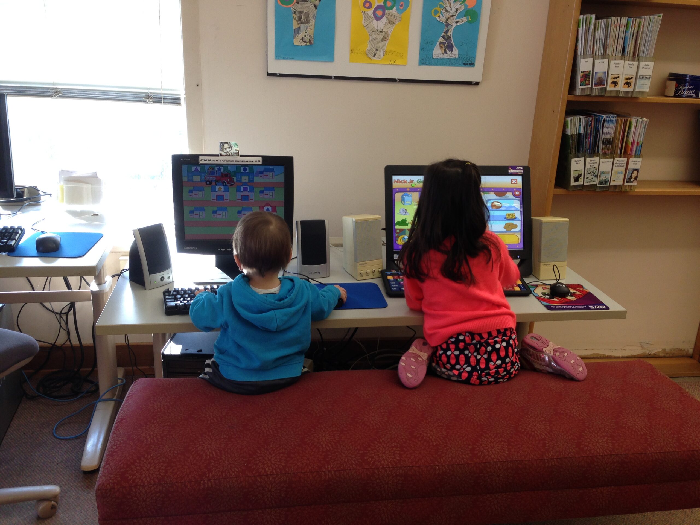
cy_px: 262
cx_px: 350
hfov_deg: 55.4
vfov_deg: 42.9
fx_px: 667
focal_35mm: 33
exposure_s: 1/40
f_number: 2.4
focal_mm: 4.12
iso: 64
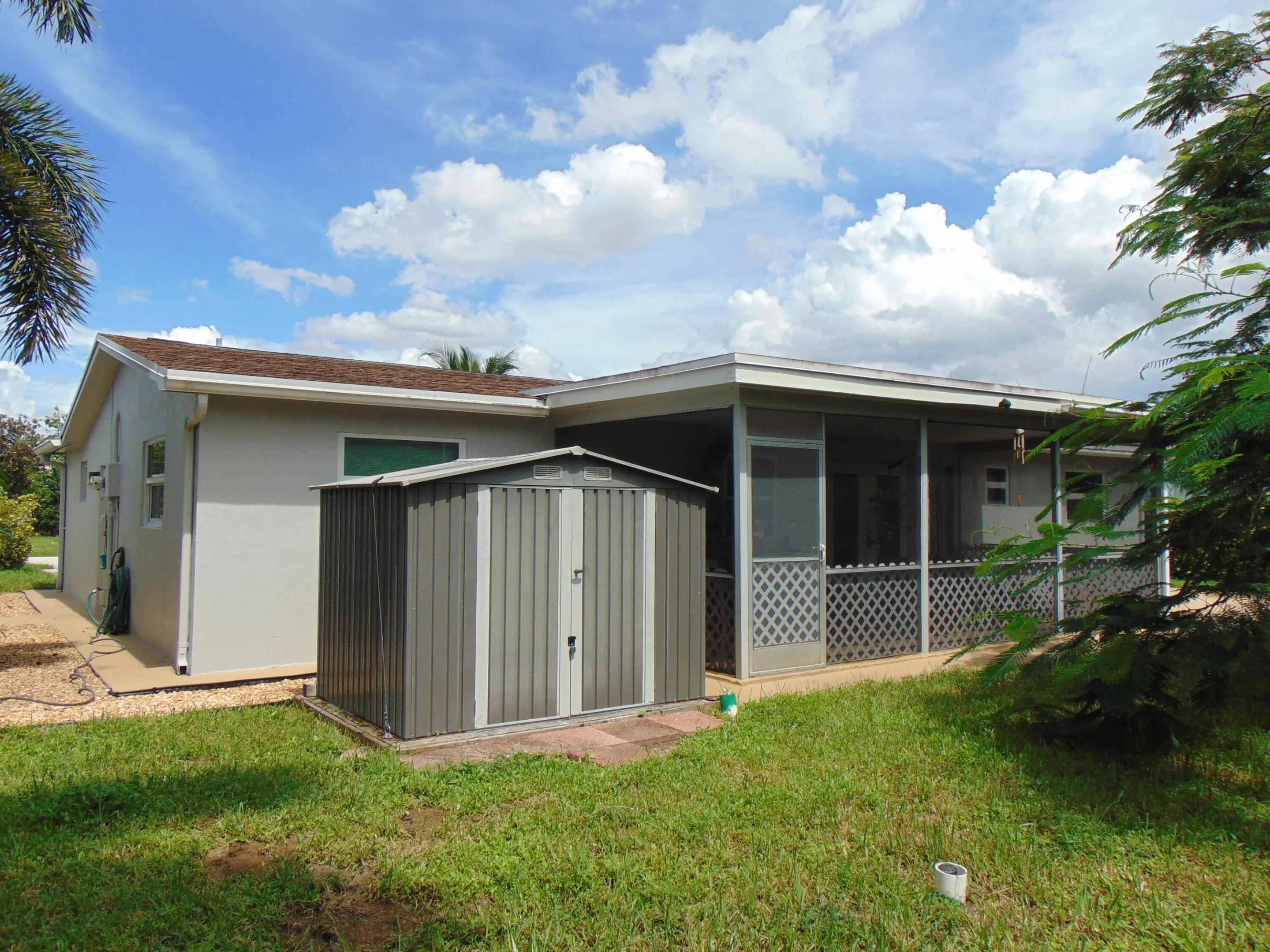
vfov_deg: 54.9
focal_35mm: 25
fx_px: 917
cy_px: 476
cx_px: 635
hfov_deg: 69.4
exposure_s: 1/320
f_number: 7.7
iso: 80
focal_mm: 4.5
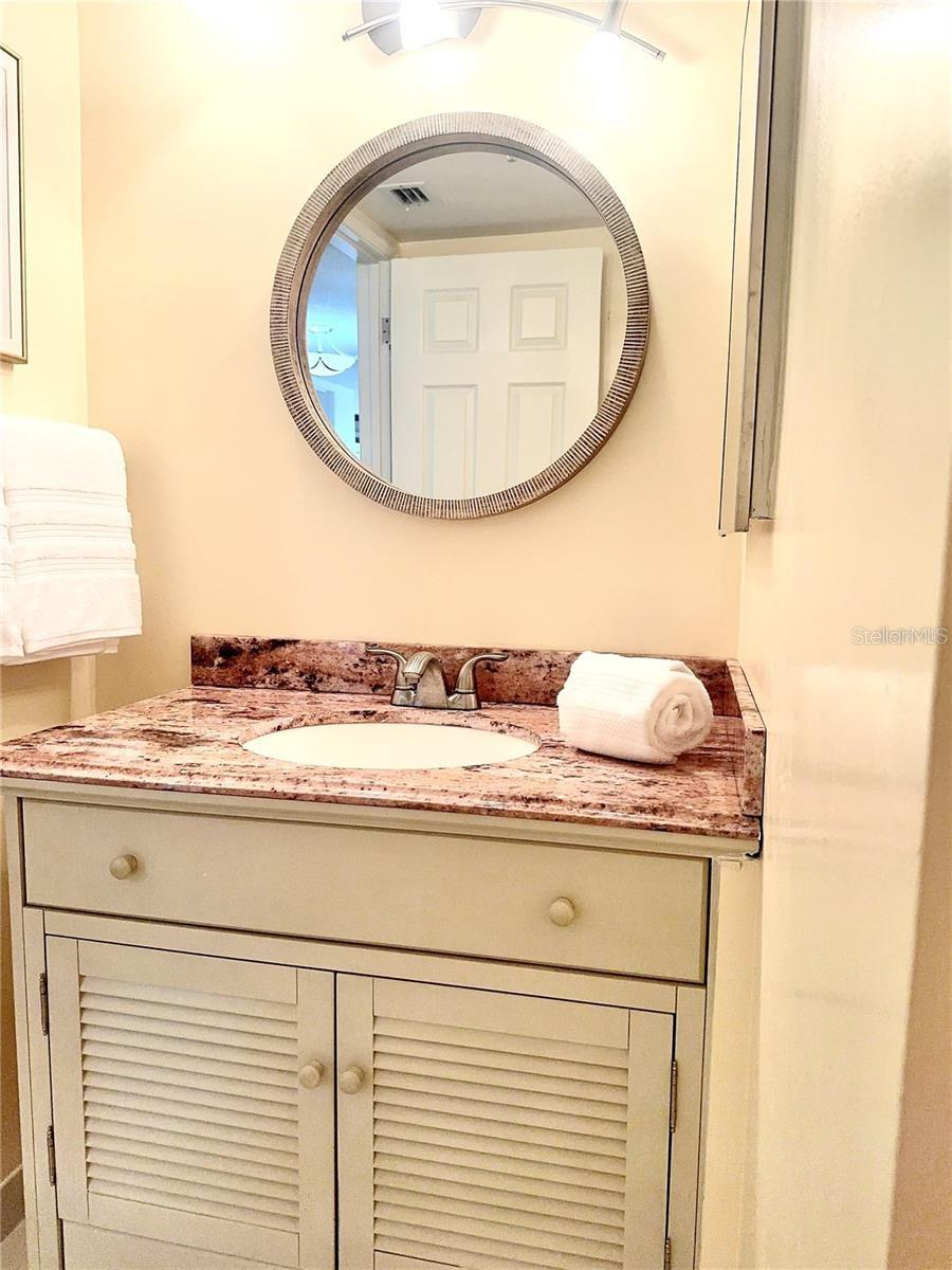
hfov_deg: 56.8
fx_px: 880
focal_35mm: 24
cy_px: 635
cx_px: 476
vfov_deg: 71.6
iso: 250
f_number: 1.78
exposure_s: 1/200
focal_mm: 6.86
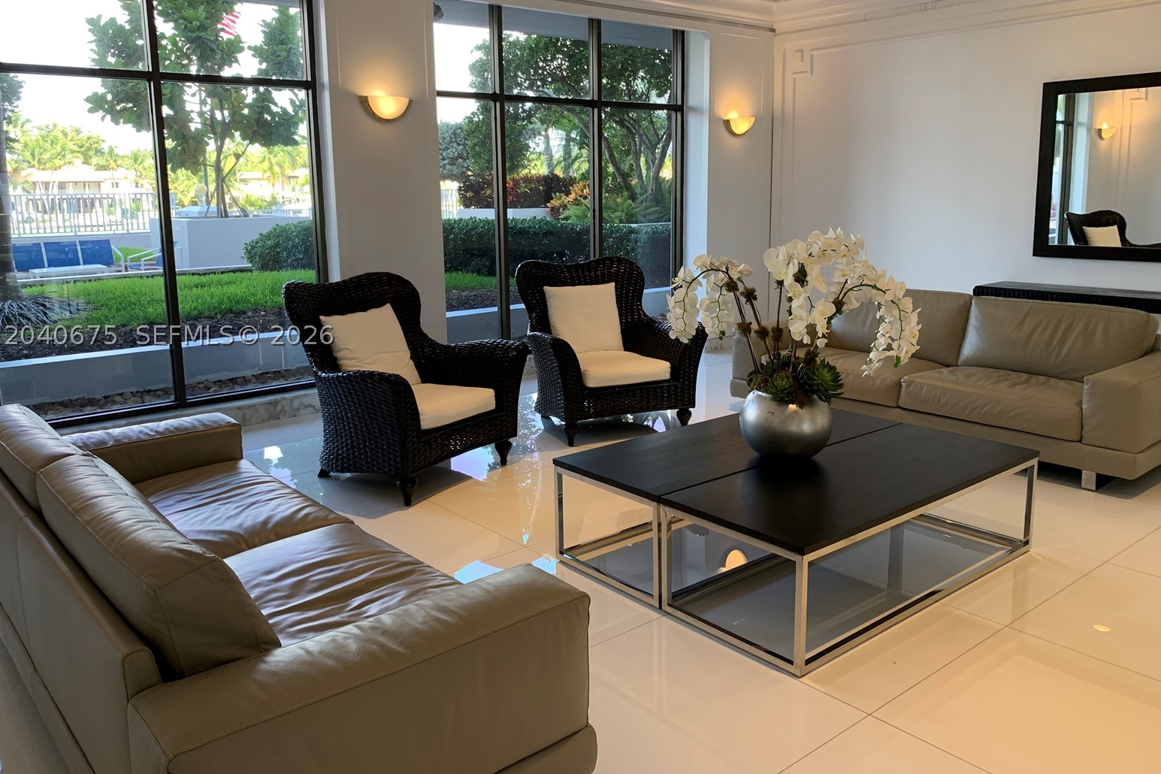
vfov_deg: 46.3
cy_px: 335
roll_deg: +1.5
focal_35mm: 28
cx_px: 564
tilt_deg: -7.6
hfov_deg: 65.5
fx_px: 903
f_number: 1.8
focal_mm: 4.25
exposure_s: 1/120
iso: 80
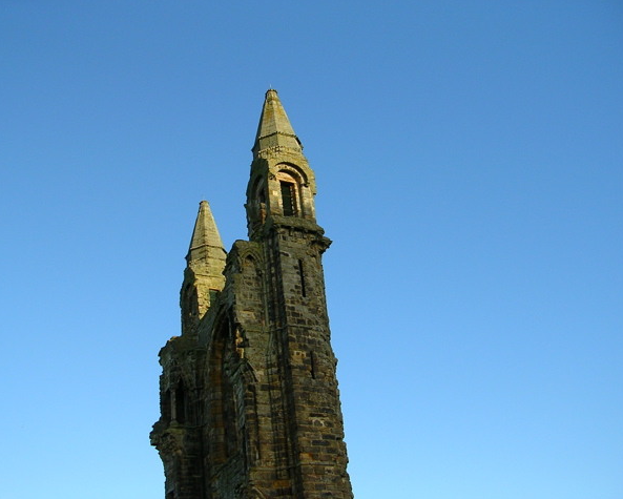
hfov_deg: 45.8
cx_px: 298
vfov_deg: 37.4
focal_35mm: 40
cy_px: 249
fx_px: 738
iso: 50
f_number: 2.8
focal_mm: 5.8
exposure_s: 1/502
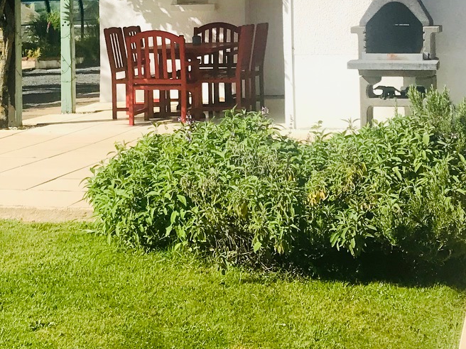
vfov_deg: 16.7
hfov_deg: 22.8
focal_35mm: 86
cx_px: 239
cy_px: -30
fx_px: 1158
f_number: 1.8
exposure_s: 1/2817
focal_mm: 3.99
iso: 20
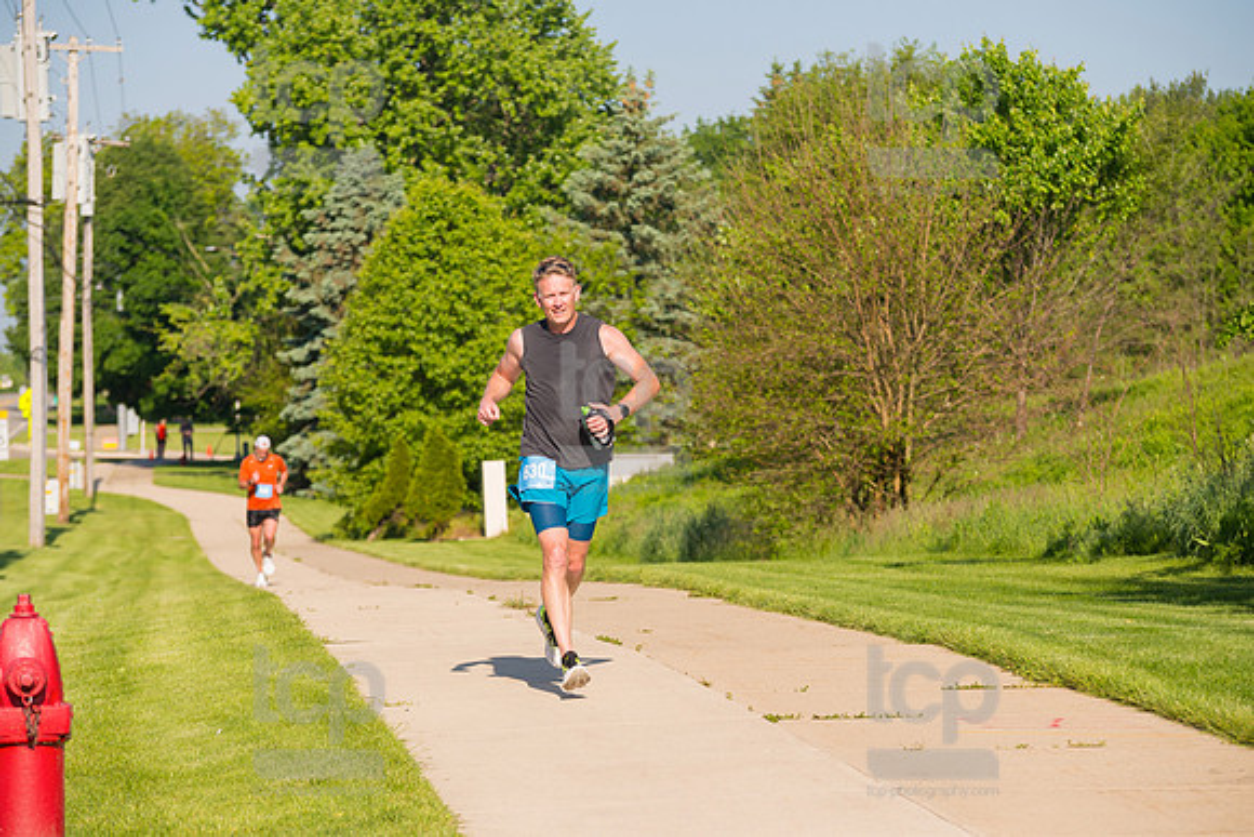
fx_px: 4529
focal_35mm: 130
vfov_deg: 10.6
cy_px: 418
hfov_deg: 15.8
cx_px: 627
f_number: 5.6
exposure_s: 1/2000
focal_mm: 130
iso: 400
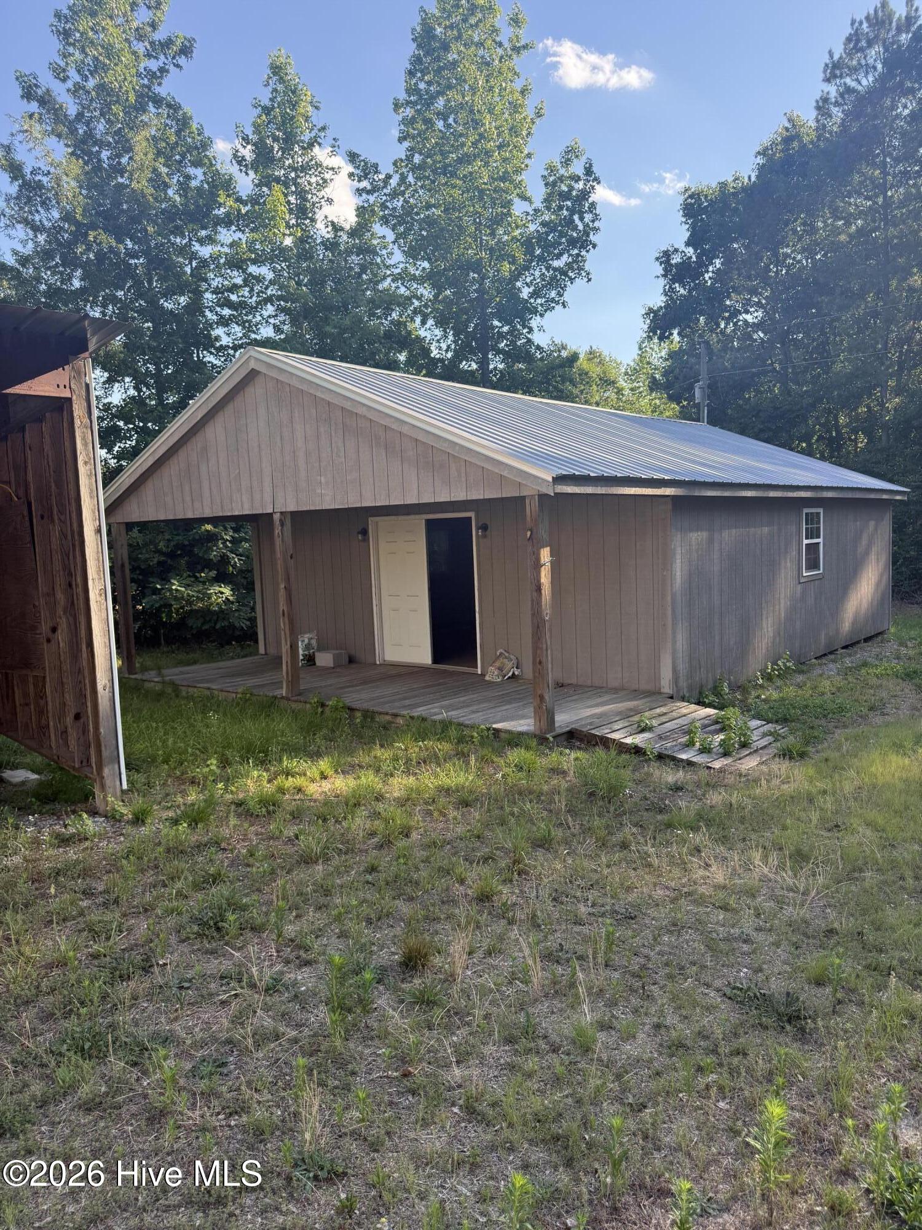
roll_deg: +3.0
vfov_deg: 71.6
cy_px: 615
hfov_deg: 56.8
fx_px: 852
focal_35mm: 24
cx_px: 461
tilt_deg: -4.9
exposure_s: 1/1211
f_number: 1.78
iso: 100
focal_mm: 6.76
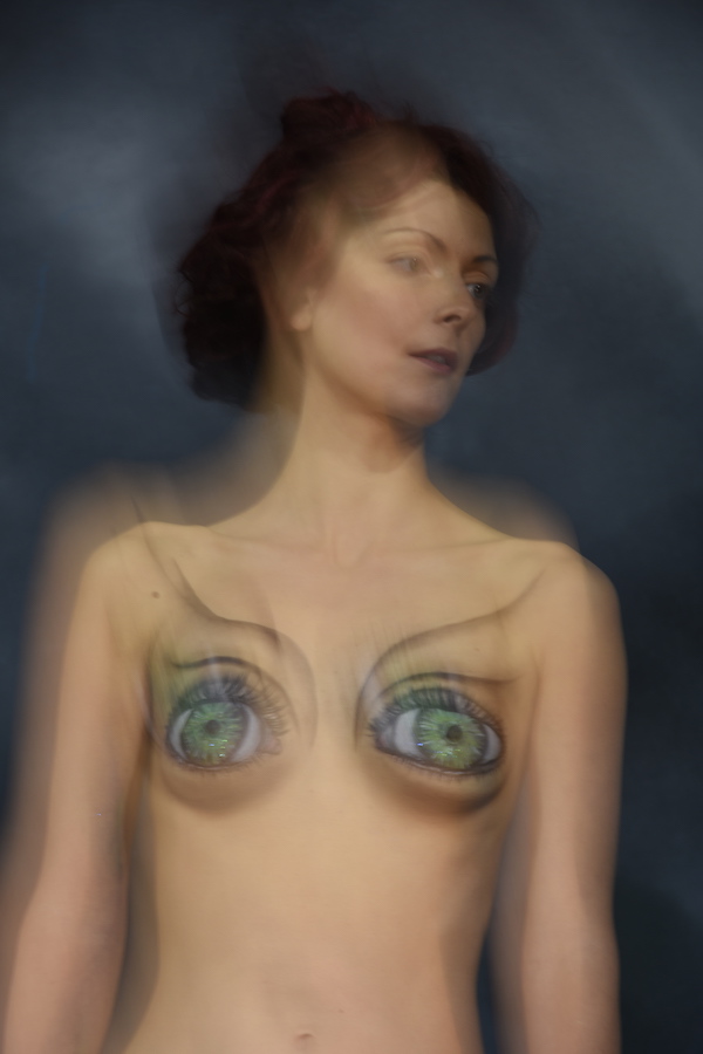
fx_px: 2988
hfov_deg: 13.4
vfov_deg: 20.0
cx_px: 352
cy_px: 527
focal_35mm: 102
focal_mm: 68
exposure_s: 1/3
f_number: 5.6
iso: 100
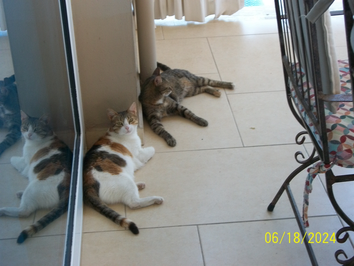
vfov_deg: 23.7
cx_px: 177
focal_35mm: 62
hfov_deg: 31.2
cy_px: 133
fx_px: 634
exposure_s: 1/50
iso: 83
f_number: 4.1
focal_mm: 11
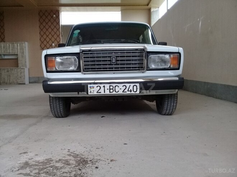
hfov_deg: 58.4
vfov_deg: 45.4
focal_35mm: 31
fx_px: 212
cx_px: 118
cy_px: 88
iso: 125
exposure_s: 1/33
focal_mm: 3.3
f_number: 2.2
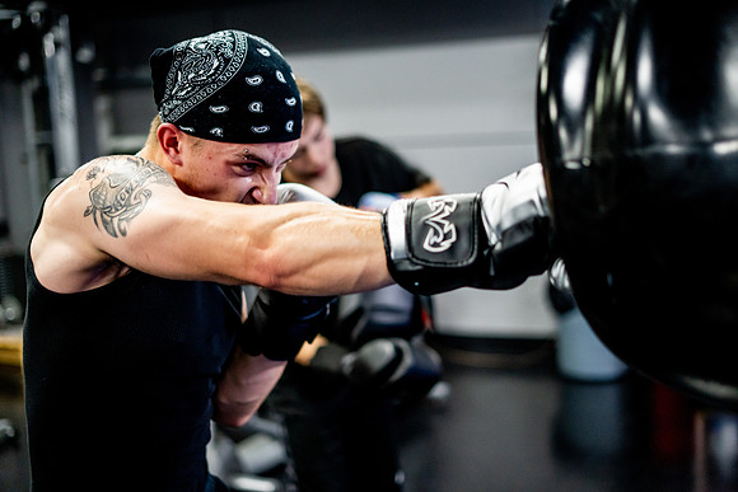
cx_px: 369
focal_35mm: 50
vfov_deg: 27.0
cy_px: 246
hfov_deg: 39.6
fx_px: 1025
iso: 3200
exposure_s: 1/400
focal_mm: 50
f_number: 1.8
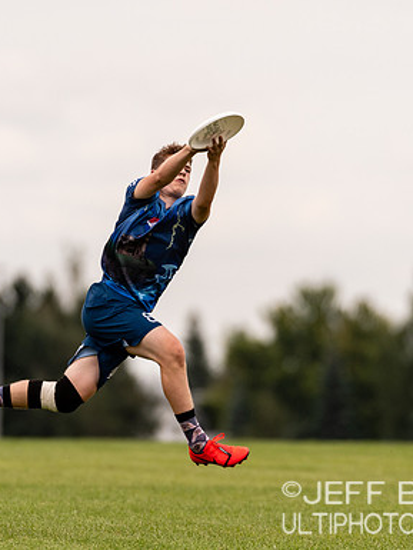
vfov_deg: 2.6
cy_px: 275
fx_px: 12099
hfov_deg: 2.0
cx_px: 187
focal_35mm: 761
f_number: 4
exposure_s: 1/1250
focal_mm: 350
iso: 250
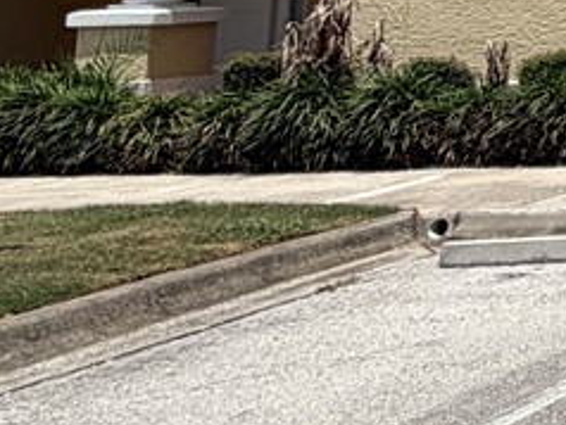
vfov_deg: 14.5
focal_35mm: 94
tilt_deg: +7.1
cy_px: -245
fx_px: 1539
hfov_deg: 12.9
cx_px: 1517
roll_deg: +2.9
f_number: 2.2
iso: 20
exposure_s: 1/1339
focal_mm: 2.22
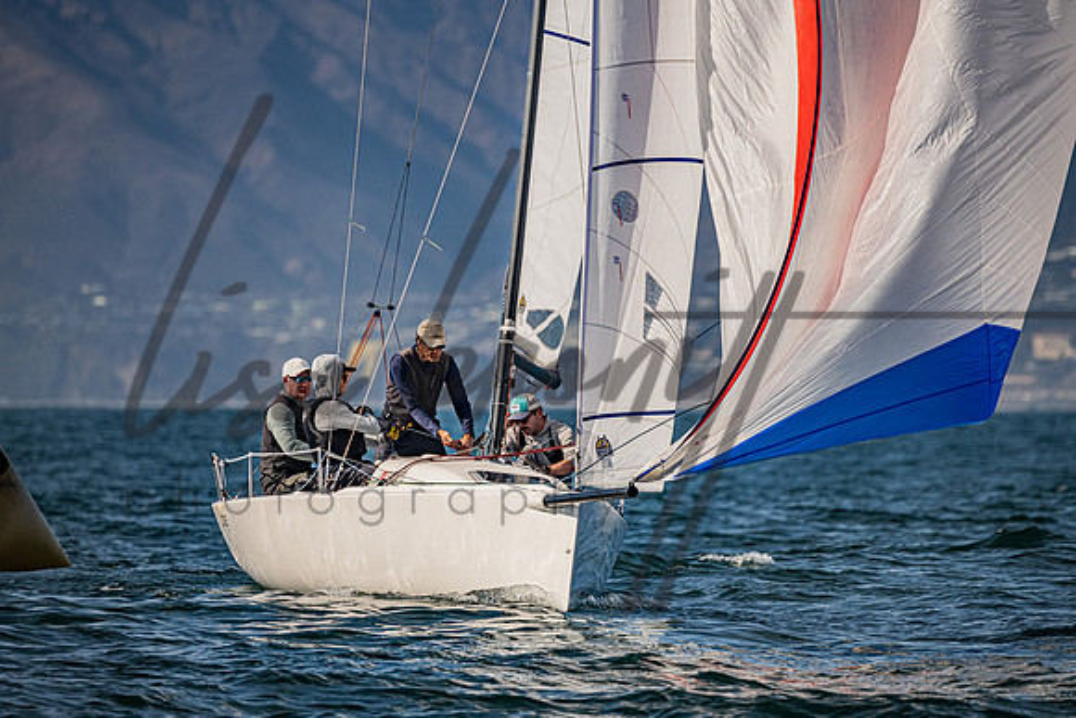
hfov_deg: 4.5
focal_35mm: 463
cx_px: 538
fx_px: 13829
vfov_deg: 3.0
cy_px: 352
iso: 320
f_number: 5.6
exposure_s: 1/3200
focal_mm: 400
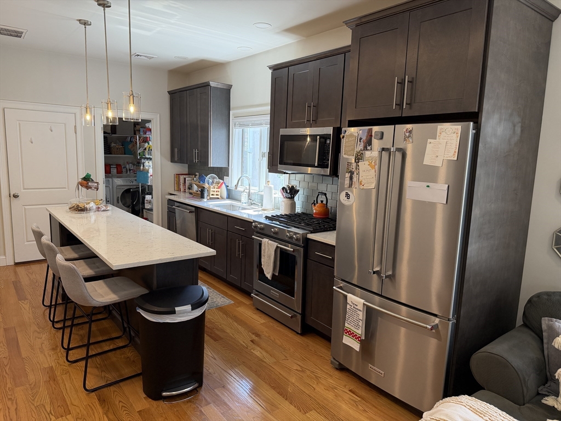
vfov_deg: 56.8
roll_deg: -0.6
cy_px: 210
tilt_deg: -8.9
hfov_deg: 71.6
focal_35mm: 24
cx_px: 280
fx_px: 389
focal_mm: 6.76
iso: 200
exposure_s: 1/188
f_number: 1.78
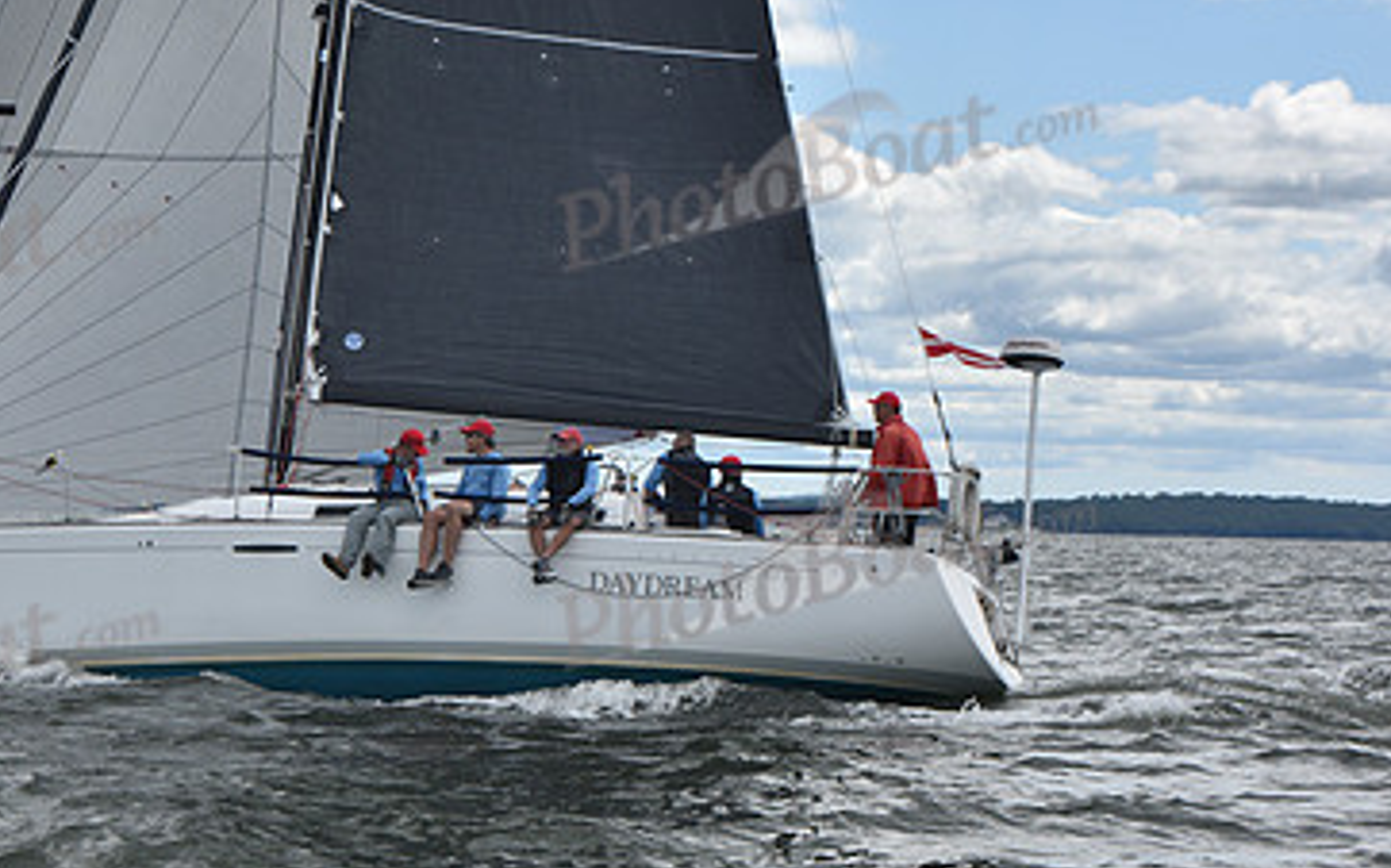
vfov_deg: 9.8
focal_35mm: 134
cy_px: 424
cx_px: 361
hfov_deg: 15.5
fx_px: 5078
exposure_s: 1/800
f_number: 9
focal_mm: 82
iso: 250
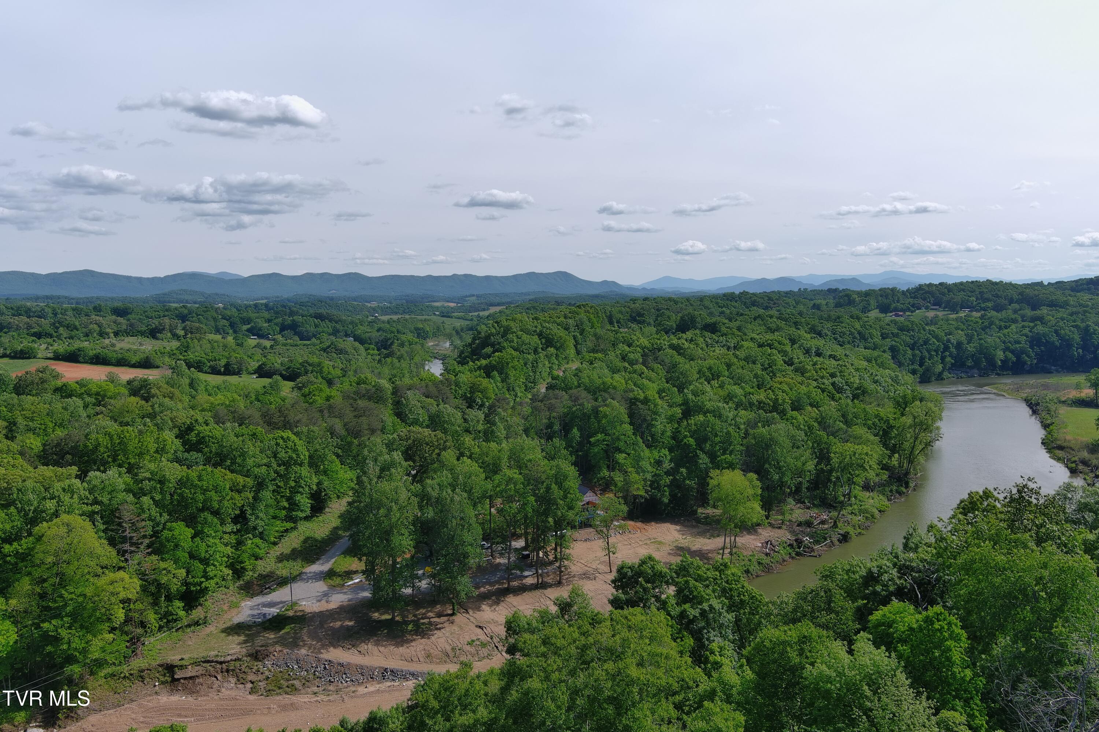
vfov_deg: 45.0
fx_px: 885
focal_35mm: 29
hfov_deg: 63.7
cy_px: 366
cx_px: 550
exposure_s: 1/1600
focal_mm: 10.57
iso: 100
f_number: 2.8
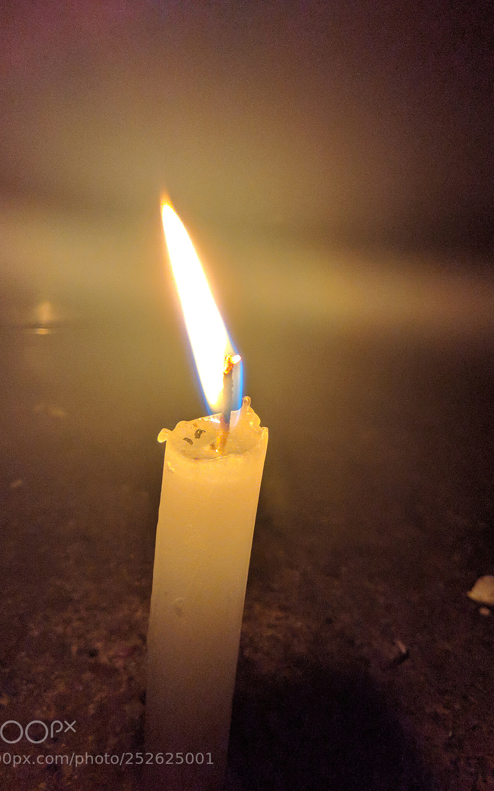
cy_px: 396
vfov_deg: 66.5
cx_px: 253
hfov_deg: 44.5
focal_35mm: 28
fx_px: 603
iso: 544
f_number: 2
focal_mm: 3.57
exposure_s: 1/125
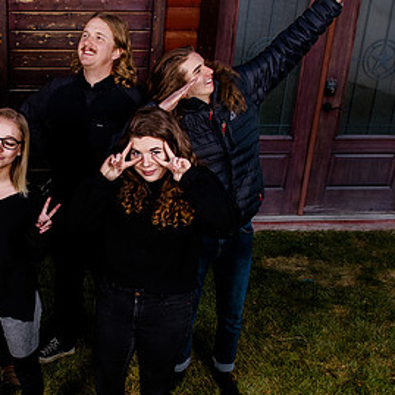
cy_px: 258
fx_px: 645
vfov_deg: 33.8
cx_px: 47
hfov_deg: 32.5
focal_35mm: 50
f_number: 7.1
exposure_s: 1/160
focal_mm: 24
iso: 200
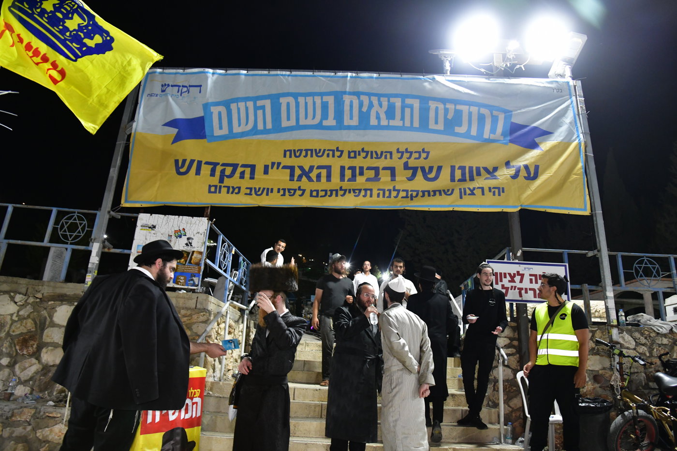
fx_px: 451
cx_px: 338
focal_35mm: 24
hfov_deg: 73.8
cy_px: 226
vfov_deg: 53.1
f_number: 5.6
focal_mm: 24
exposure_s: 1/100
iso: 3200
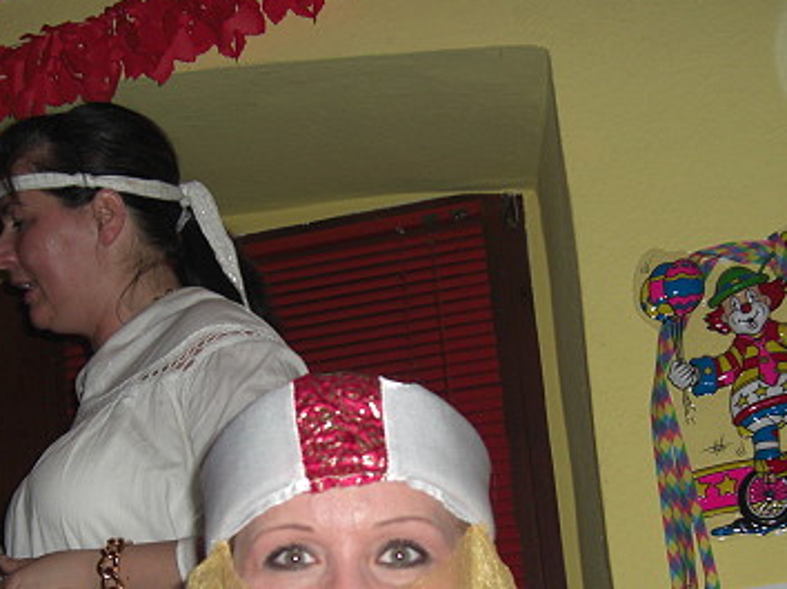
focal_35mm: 65
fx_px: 1477
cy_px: 489
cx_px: 392
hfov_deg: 29.8
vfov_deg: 22.2
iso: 200
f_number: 2.8
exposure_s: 1/60
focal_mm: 7.9
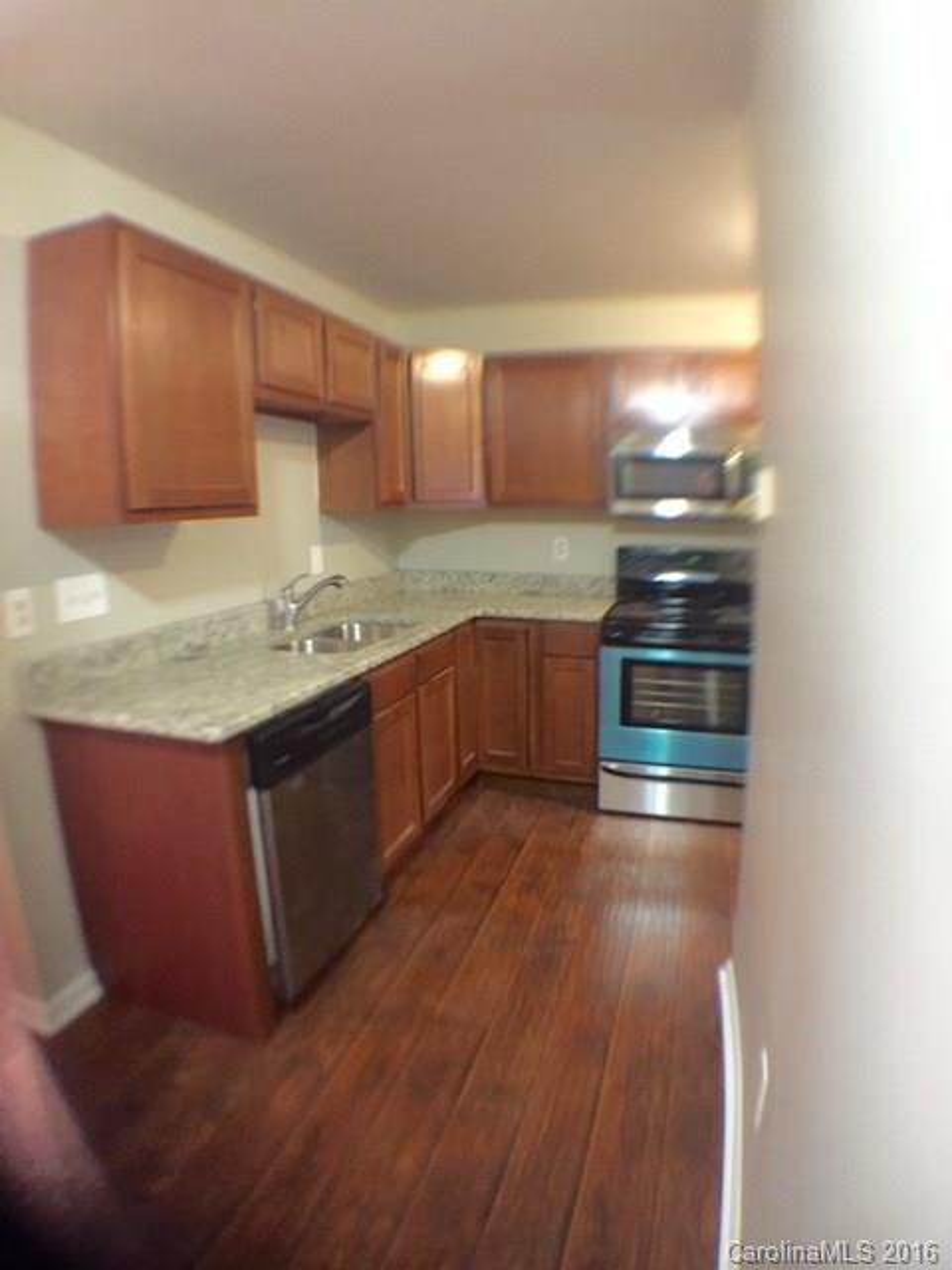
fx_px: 1063
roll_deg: +1.0
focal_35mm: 29
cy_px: 635
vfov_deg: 61.7
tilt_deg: -9.0
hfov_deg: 48.2
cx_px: 476
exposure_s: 1/15
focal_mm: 4.15
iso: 250
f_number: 2.2
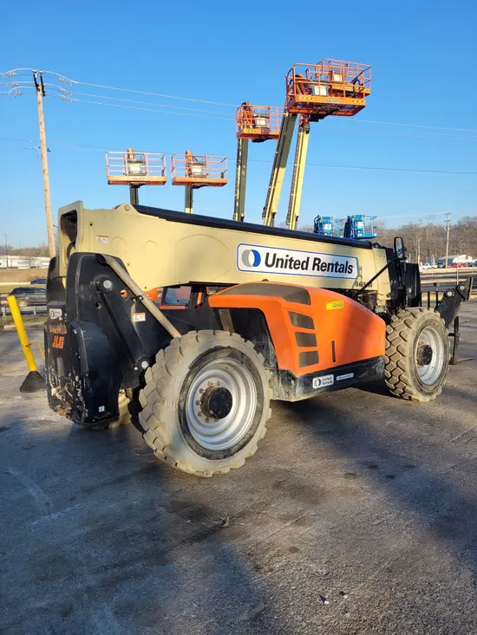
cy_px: 318
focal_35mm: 26
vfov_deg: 67.3
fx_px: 478
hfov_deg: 53.1
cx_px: 238
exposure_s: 1/1304
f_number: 1.8
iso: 40
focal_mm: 5.4
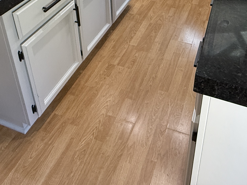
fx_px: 271
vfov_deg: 32.4
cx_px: 153
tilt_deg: -24.2
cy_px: -27
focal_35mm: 38
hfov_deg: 48.6
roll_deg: -1.8
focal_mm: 2.22
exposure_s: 1/120
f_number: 2.2
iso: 320
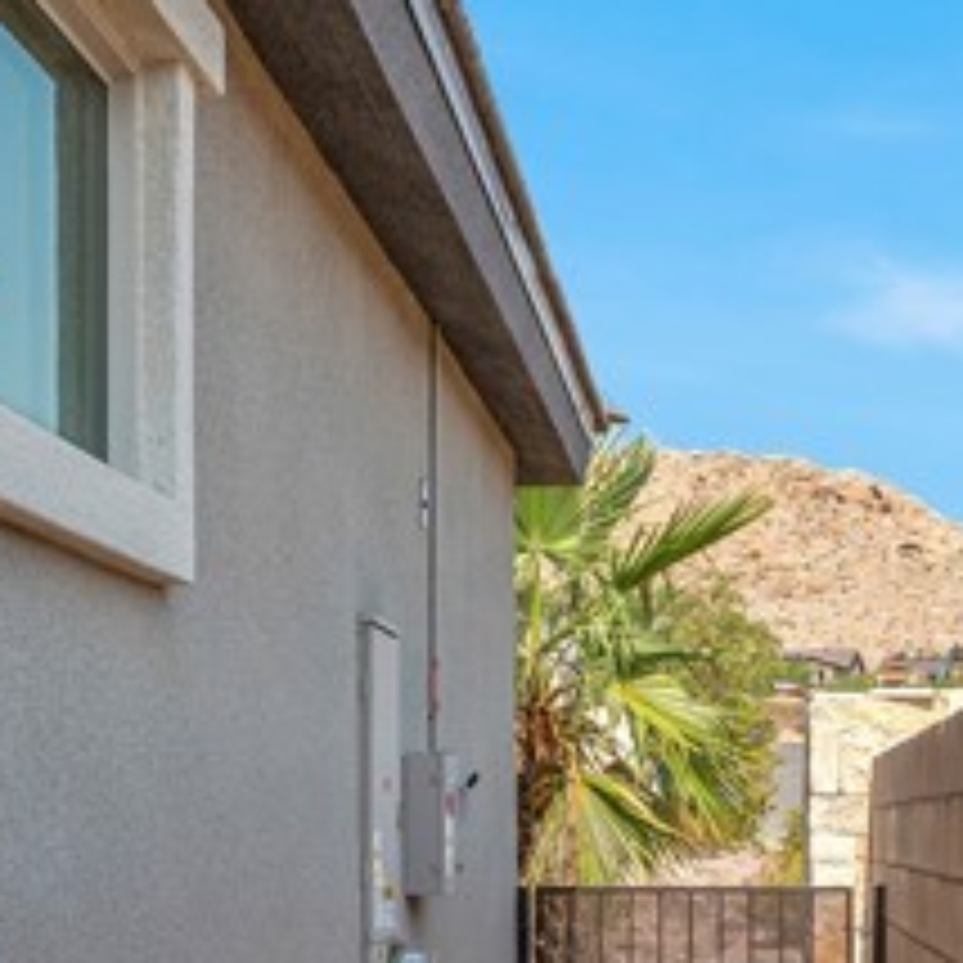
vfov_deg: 24.5
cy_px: 801
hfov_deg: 24.7
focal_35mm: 69
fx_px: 2172
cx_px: 220
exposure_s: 1/200
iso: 100
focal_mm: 16
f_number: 9
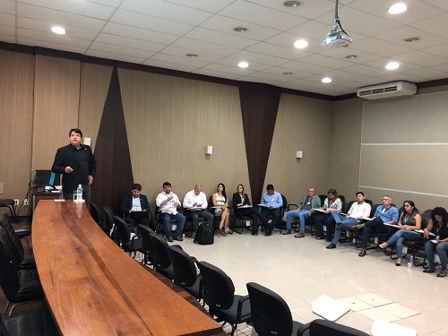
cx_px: 224
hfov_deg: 63.4
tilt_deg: -0.7
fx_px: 362
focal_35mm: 28
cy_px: 168
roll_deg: -3.0
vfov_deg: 49.7
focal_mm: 3.99
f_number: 1.8
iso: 100
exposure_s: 1/7
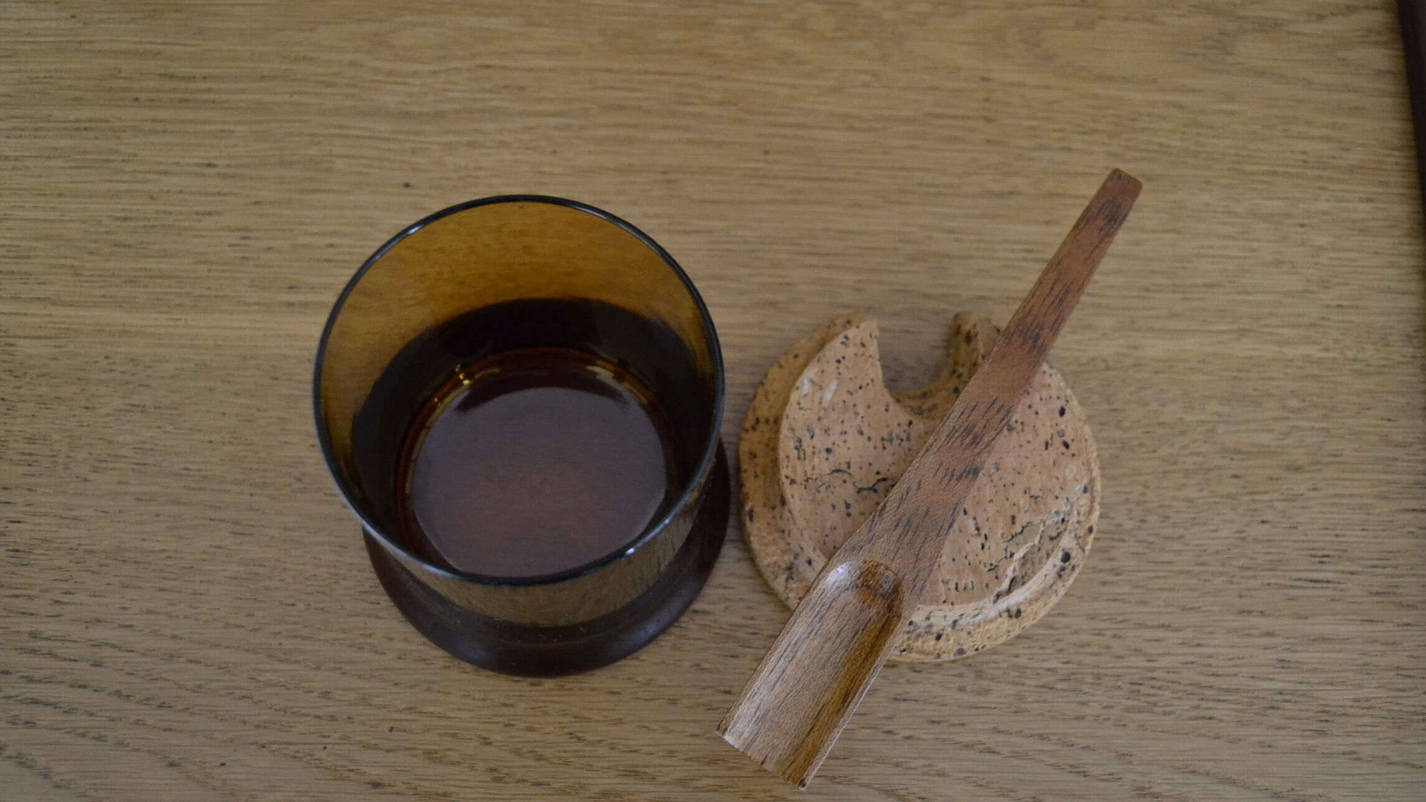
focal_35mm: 38
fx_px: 1437
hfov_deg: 52.8
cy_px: 411
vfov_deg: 31.2
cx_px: 718
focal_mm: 24
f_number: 4
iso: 2500
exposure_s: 1/60
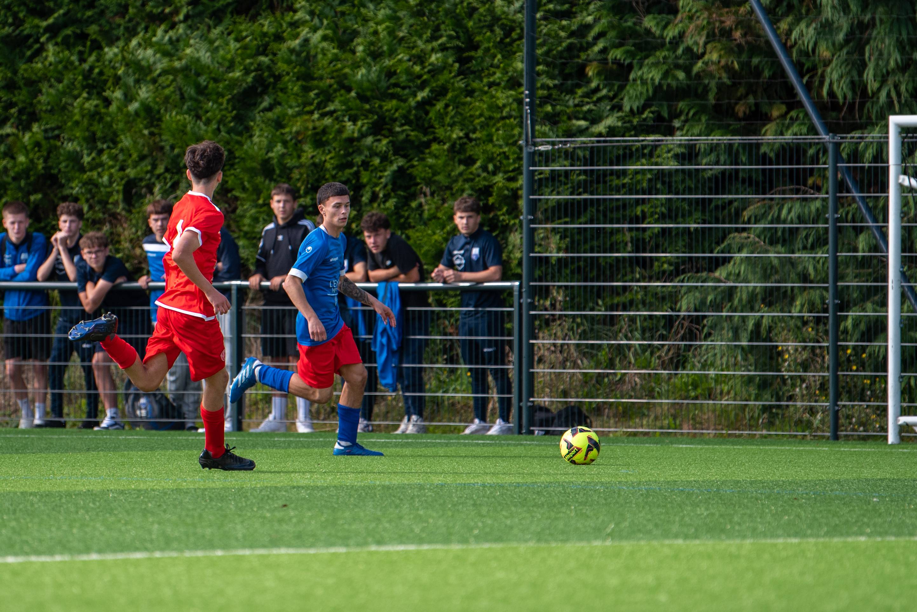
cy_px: 182
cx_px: 292
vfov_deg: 3.7
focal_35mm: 375
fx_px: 9560
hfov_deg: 5.5
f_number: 2.8
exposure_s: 1/2500
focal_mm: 180
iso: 200
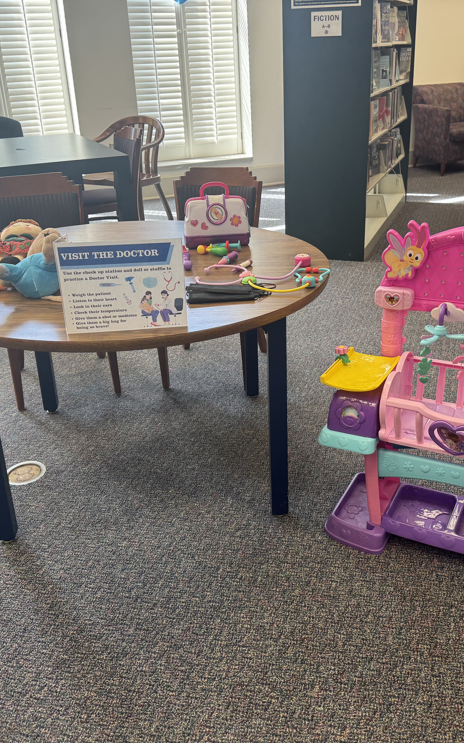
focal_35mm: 34
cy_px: 372
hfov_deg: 37.2
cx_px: 269
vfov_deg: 56.7
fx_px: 688
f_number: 1.78
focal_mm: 6.76
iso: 125
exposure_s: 1/120
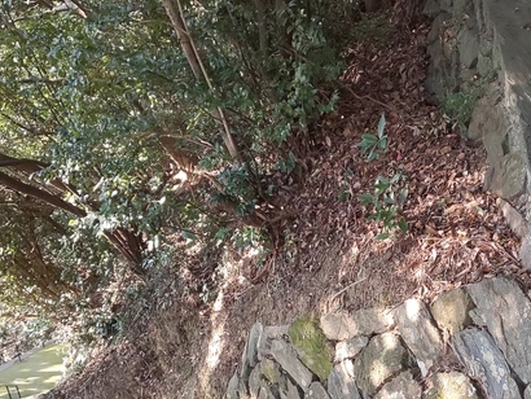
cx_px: 399
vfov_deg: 36.3
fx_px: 599
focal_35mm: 39
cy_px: 280
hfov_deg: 46.1
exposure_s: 1/33
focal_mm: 3.45
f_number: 1.94
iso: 114
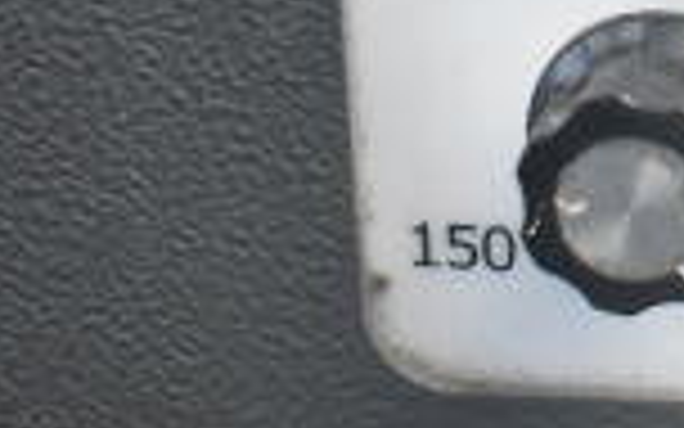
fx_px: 3896
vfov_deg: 6.2
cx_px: 1318
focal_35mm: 209
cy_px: -88
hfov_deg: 9.4
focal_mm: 34
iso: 4500
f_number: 4.5
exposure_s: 1/50
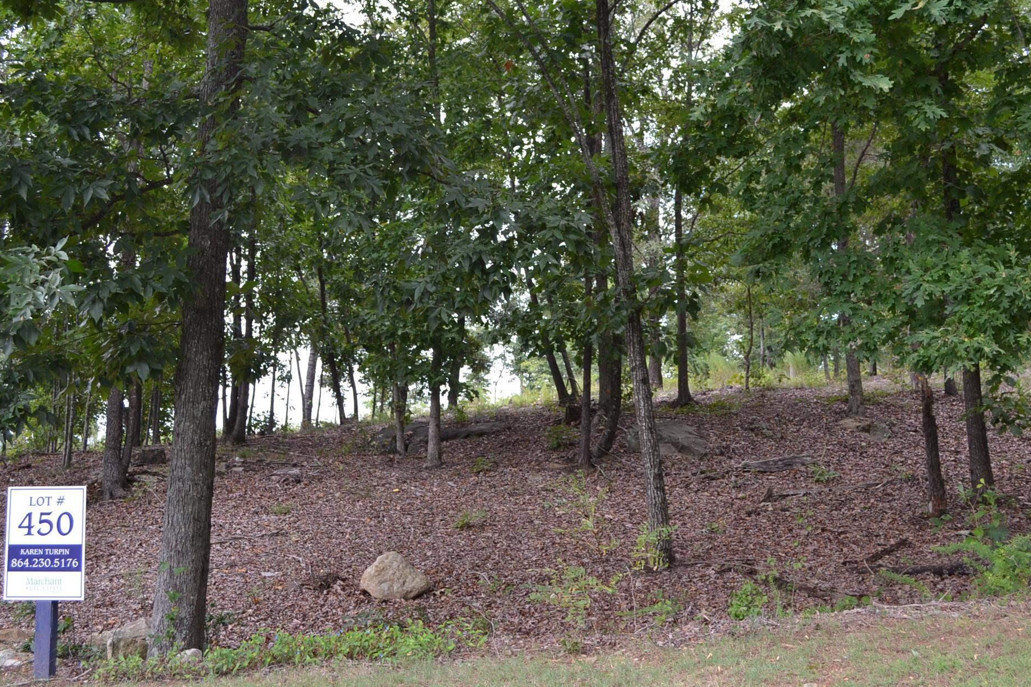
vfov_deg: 32.5
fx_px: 1174
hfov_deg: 47.4
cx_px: 546
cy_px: 265
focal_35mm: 41
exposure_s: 1/125
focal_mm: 22
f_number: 5.6
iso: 200
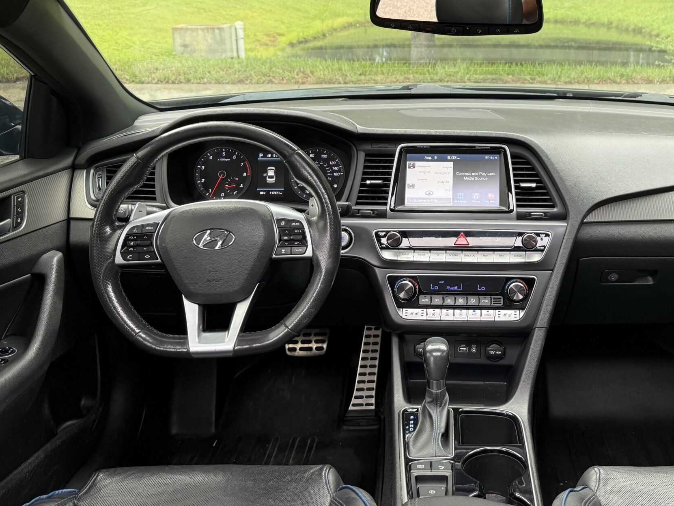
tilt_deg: -12.7
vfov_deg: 37.8
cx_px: 469
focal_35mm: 37
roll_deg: -0.2
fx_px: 720
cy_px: 134
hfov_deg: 49.0
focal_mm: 6.76
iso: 100
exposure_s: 1/121
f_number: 1.78
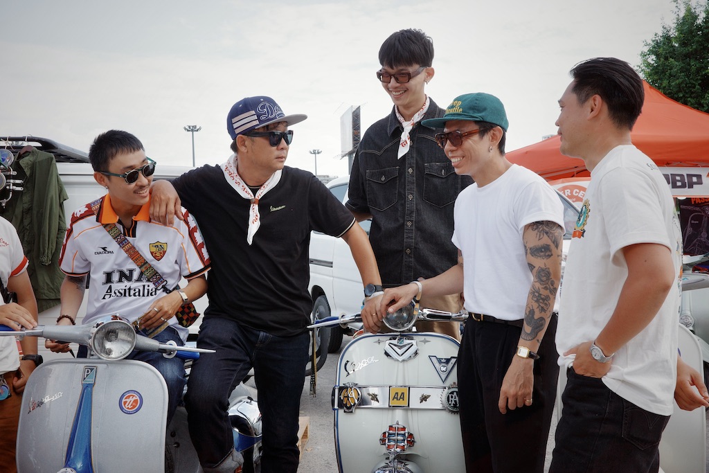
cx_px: 354
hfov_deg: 48.5
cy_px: 236
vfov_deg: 33.4
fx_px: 788
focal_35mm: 40
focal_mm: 26
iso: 320
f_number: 8
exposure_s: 1/200
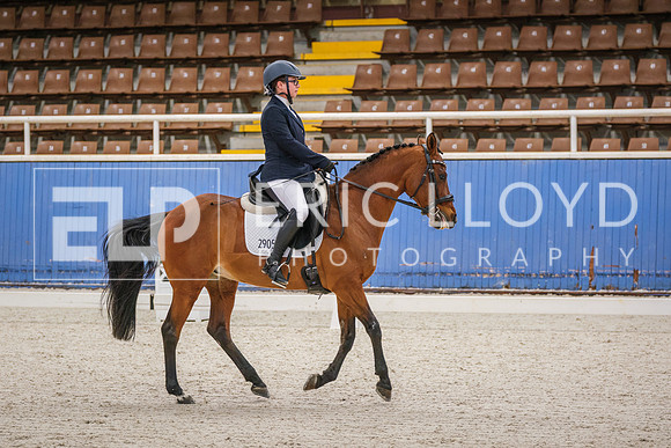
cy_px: 253
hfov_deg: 14.0
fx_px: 2728
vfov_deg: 9.4
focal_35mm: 146
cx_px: 292
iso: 2000
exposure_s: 1/640
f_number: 2.8
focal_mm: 83.8
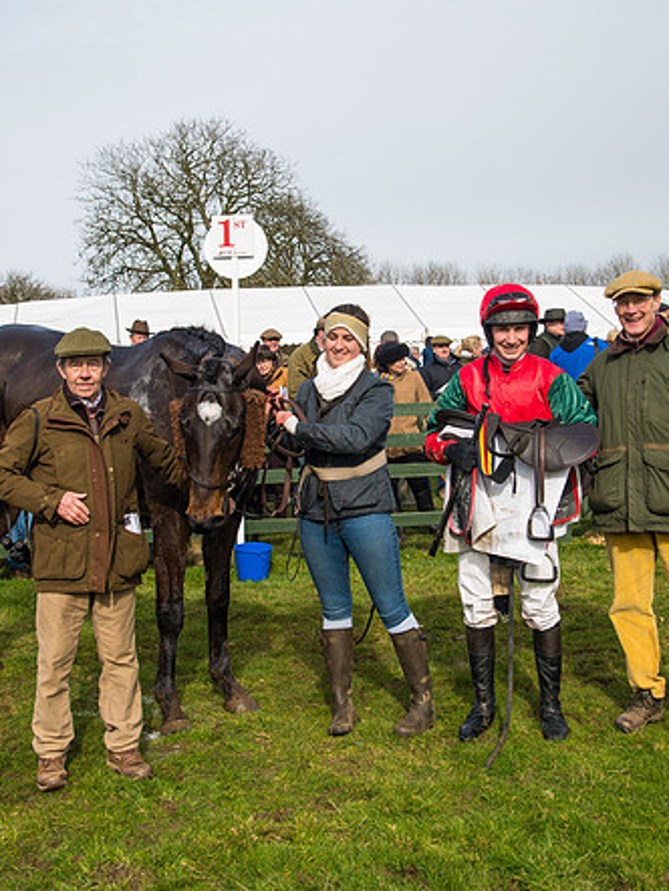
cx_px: 329
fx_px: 1339
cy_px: 429
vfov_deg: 36.8
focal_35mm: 52
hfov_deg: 28.1
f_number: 5
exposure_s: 1/640
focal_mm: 34
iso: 400
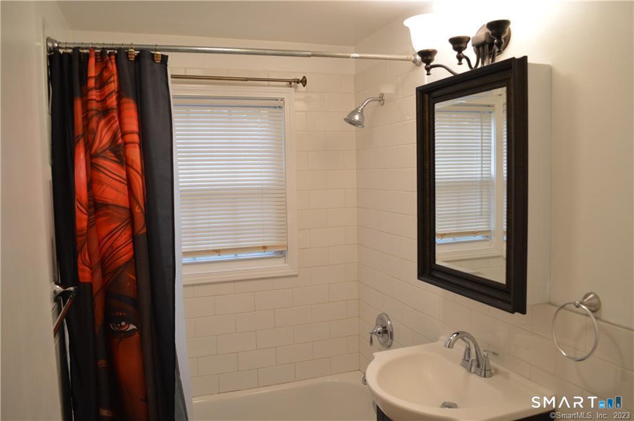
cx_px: 317
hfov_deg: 67.4
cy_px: 210
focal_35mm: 27
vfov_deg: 47.8
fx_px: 475
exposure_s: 1/80
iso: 400
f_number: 4.5
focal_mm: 18
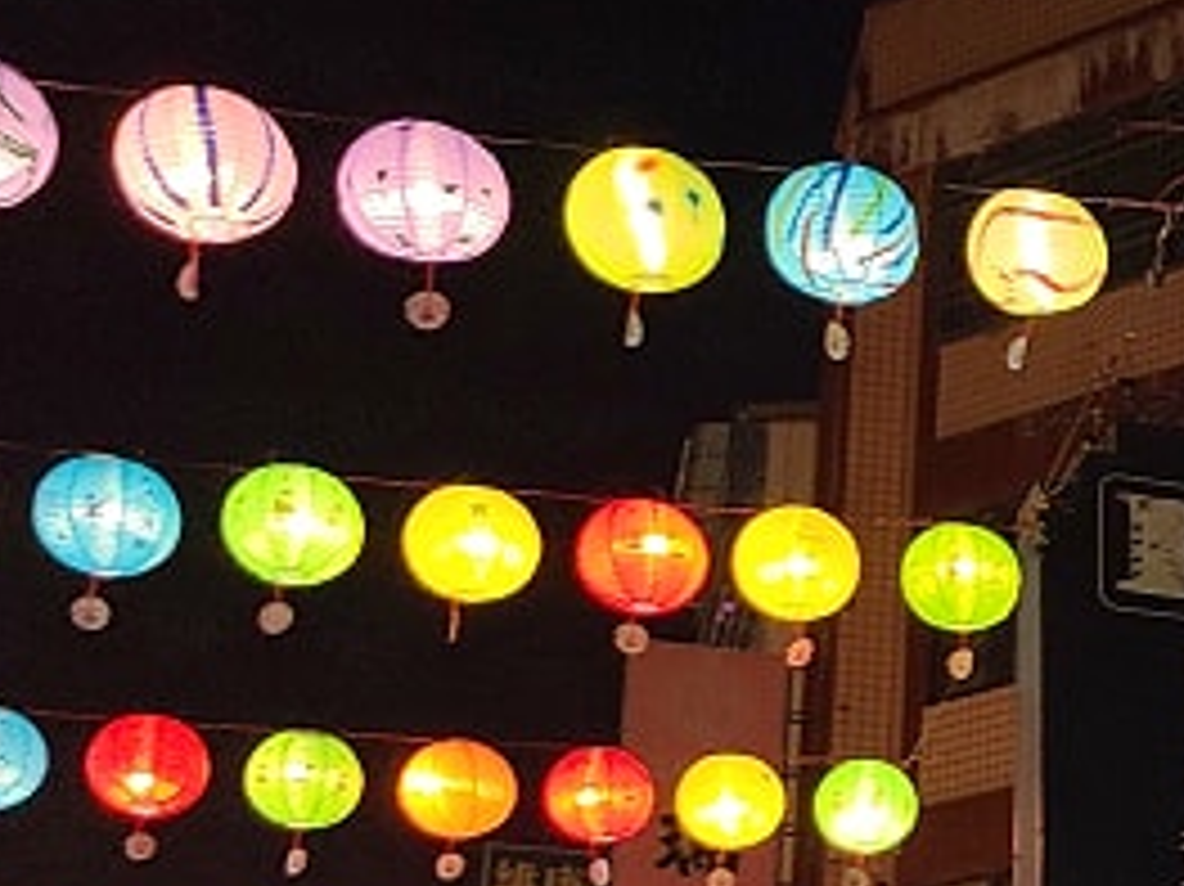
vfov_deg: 14.6
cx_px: 2179
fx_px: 3385
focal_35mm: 99
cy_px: 971
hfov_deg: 16.4
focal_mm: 5.4
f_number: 1.8
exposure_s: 1/39
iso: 200
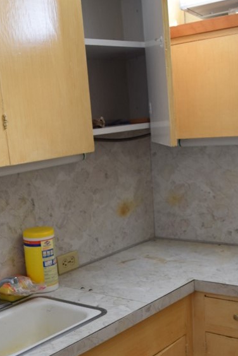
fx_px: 516
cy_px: 280
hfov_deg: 25.8
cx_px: 69
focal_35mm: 52
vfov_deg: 37.0
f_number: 4
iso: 400
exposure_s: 1/60
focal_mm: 18
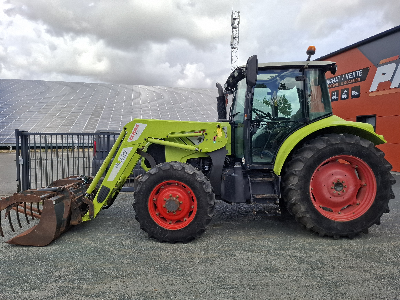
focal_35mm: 23
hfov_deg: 73.9
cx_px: 200
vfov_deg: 58.9
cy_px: 150
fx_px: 266
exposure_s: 1/1912
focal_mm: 5.54
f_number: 1.8
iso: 50
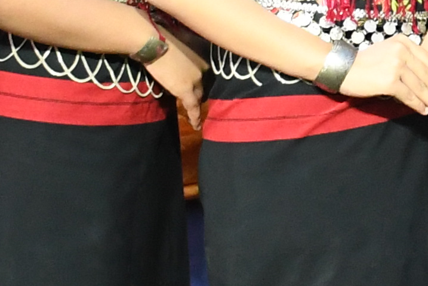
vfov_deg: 3.7
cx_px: 711
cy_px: -234
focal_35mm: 373
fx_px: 4434
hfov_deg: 5.5
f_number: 4.5
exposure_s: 1/60
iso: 2500
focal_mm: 32
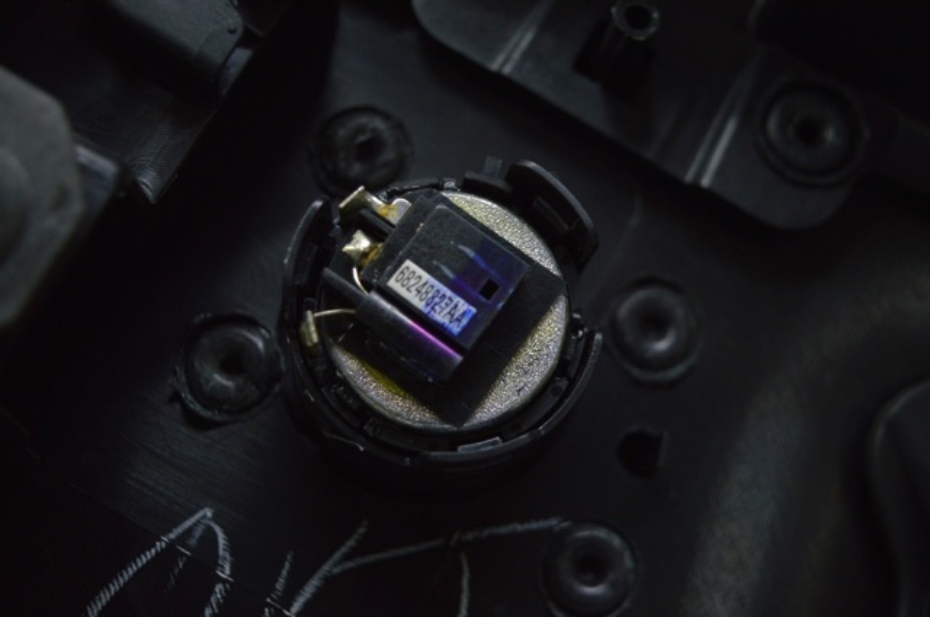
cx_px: 465
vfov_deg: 25.7
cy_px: 308
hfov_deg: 37.9
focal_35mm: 52
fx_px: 1355
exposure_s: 1/80
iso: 400
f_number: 4.5
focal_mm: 35
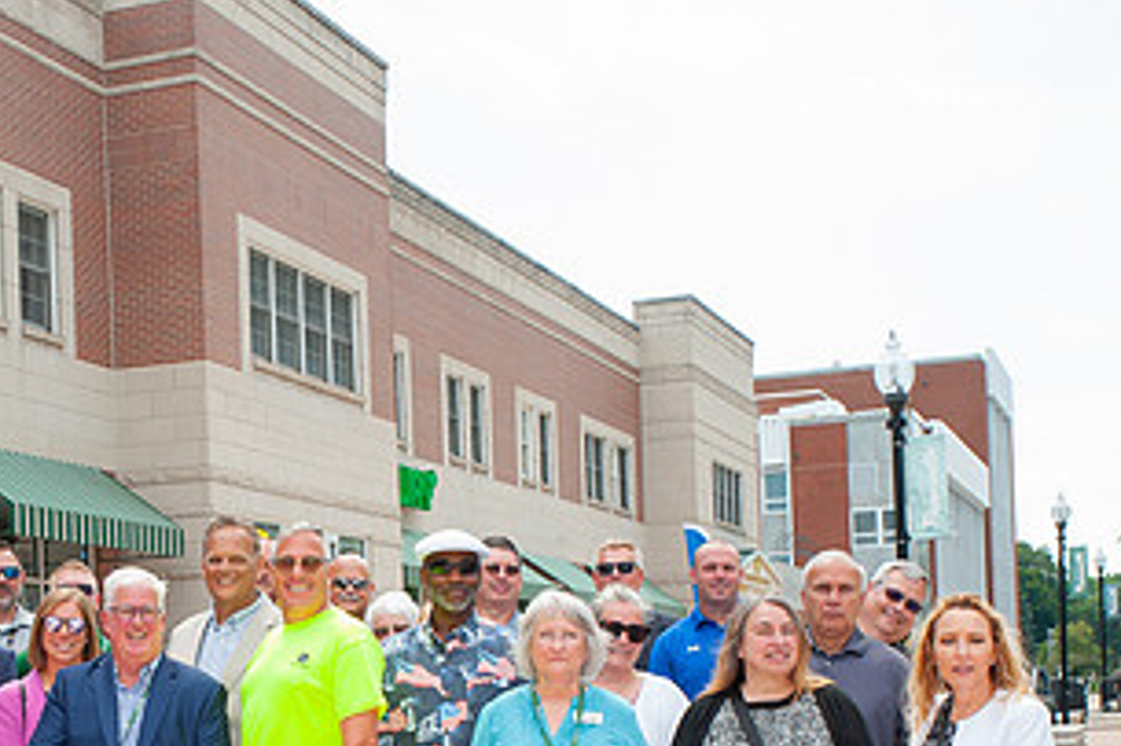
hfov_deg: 27.8
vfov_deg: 18.8
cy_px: 693
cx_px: 209
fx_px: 2210
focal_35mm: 71
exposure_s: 1/200
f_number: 13
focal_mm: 35
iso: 400
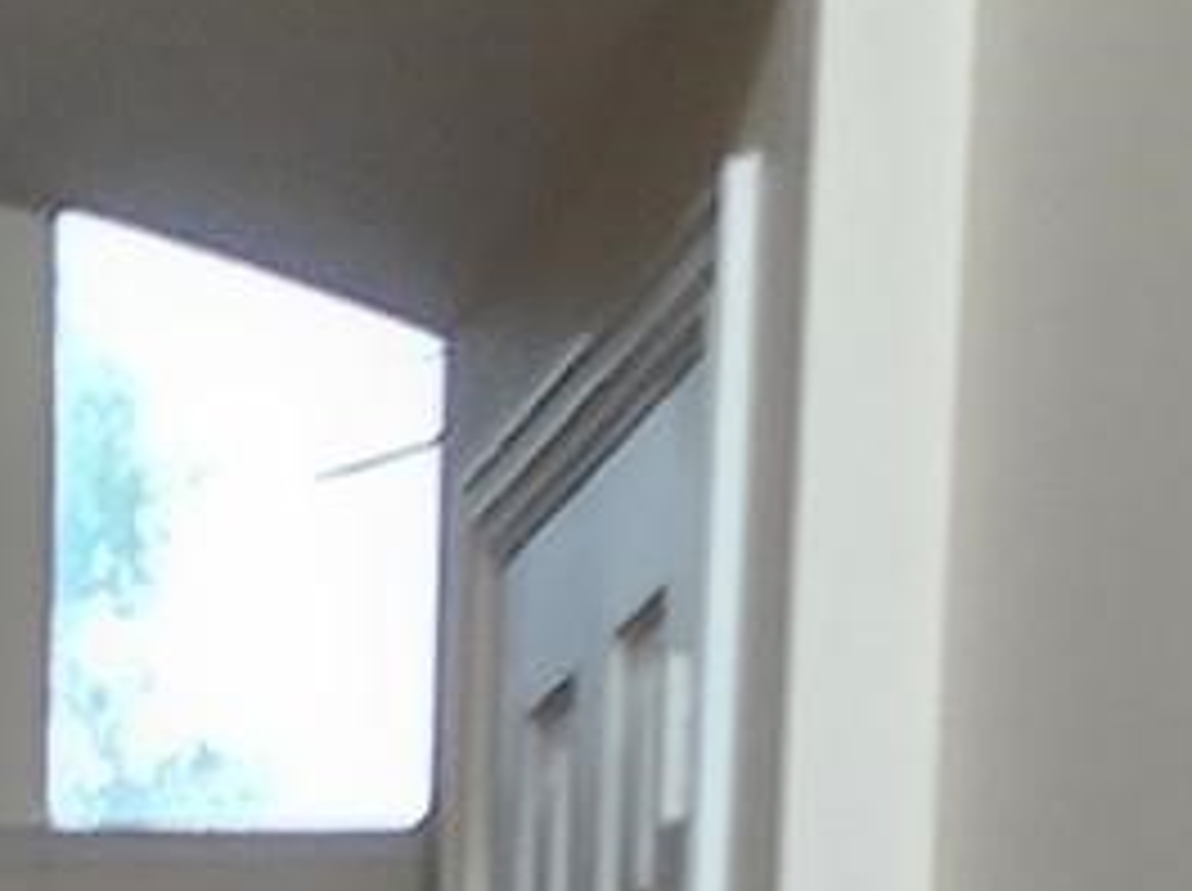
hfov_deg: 10.8
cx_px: -549
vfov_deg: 6.9
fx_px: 6121
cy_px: 3285
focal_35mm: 178
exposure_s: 1/120
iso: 500
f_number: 1.8
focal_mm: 6.4
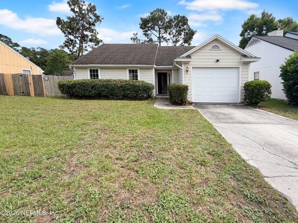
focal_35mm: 14
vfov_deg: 85.7
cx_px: 149
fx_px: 121
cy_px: 112
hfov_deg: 102.1
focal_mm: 2.22
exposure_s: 1/750
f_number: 2.2
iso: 32
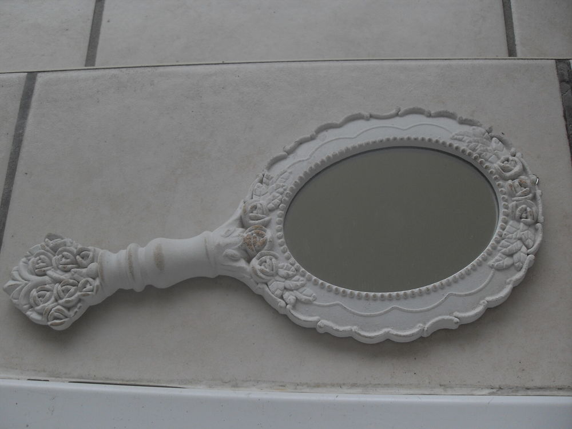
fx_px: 611
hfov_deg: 50.1
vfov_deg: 38.7
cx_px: 286
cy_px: 214
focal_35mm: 37
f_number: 2.8
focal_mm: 6.3
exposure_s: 1/180
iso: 80
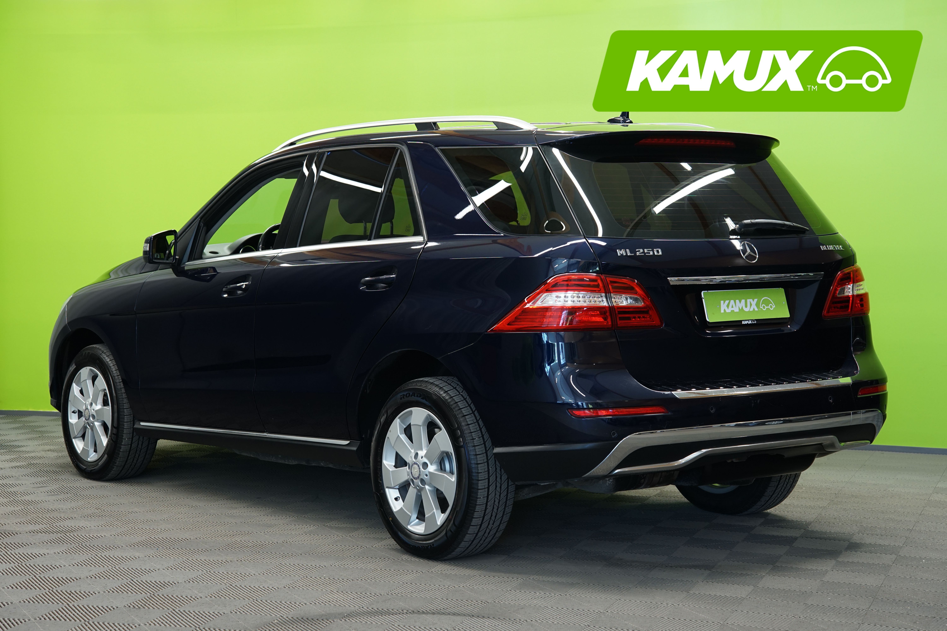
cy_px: 316
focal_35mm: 66
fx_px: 1736
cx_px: 474
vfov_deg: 20.6
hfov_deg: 30.5
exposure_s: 1/15
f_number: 5.6
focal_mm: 66
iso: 500
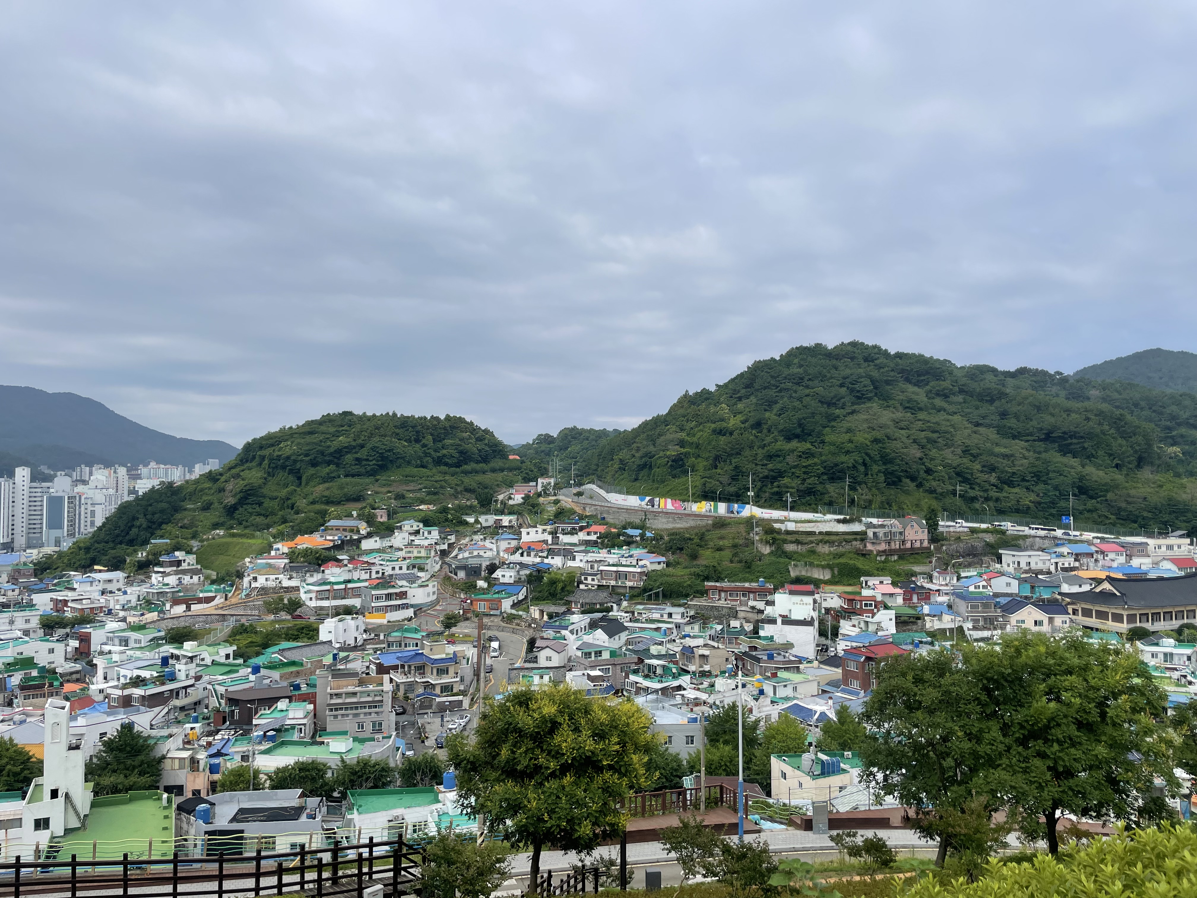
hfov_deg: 67.3
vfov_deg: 53.1
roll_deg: -0.1
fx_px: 899
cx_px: 598
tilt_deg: +2.7
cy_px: 449
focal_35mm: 26
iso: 32
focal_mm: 4.2
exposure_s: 1/5291
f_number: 1.6
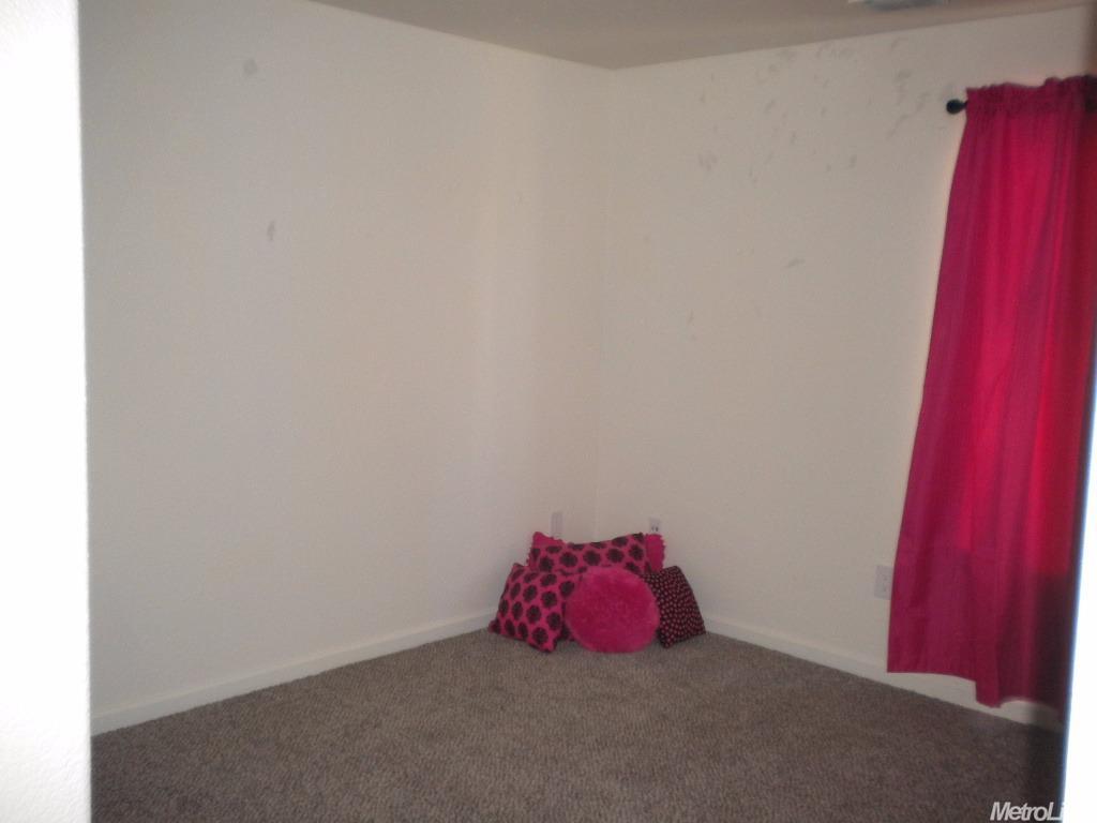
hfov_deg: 52.6
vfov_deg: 40.7
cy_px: 412
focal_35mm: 35
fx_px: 1109
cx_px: 548
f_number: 3.1
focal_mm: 6.3
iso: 200
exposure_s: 1/30
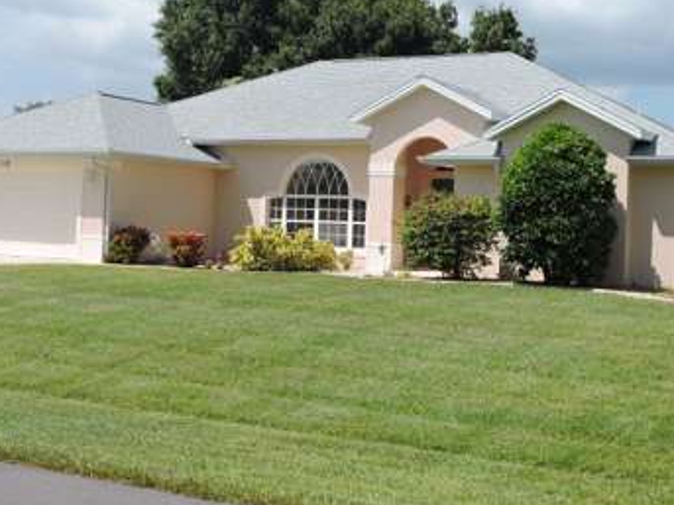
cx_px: 334
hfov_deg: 34.4
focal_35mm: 56
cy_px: 218
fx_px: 1090
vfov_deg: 26.1
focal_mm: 7.2
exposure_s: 1/1000
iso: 100
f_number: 3.8
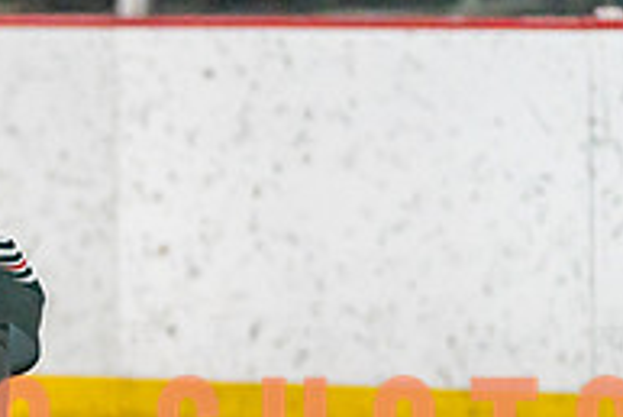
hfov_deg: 4.0
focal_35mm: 511
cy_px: 373
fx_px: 8850
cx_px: -274
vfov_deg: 2.7
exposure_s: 1/1250
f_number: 2.8
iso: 3200
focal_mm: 150
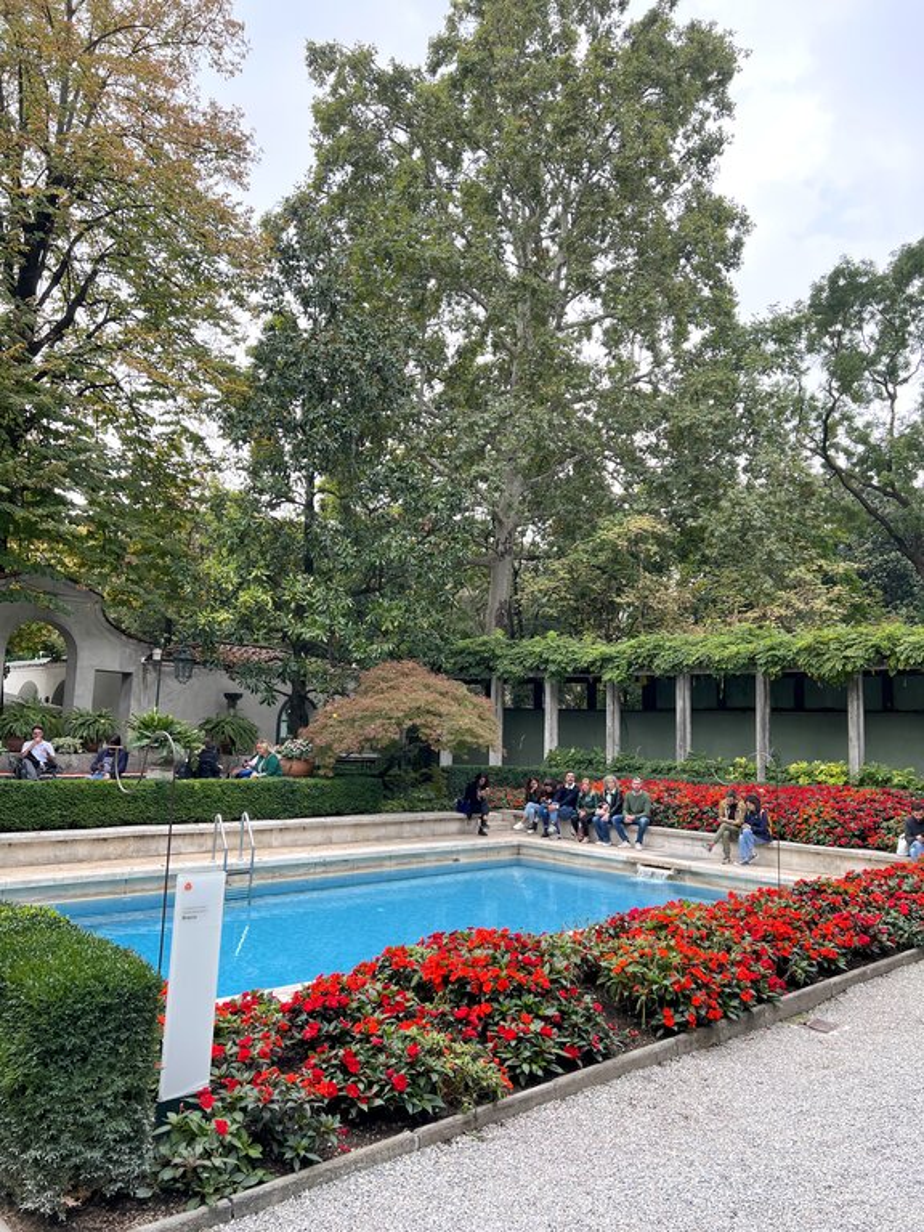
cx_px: 462
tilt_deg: +6.5
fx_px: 925
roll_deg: -2.2
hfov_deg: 53.1
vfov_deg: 67.3
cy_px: 616
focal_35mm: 26
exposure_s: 1/561
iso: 50
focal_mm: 5.7
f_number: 1.5
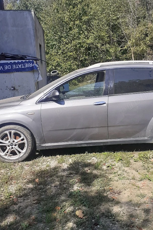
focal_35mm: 41
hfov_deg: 32.5
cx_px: 98
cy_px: 105
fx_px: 261
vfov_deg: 47.3
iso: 40
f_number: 1.9
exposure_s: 1/1111
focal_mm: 3.6
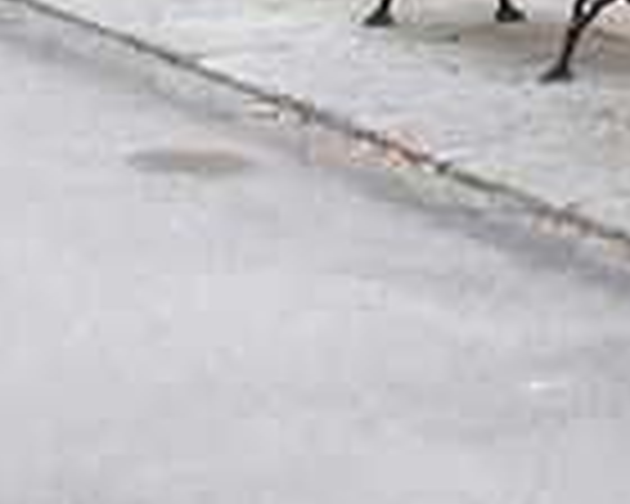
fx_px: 3039
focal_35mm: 163
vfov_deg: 9.1
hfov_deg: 11.3
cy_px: -331
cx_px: 972
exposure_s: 1/160
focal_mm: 42
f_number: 3.5
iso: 64
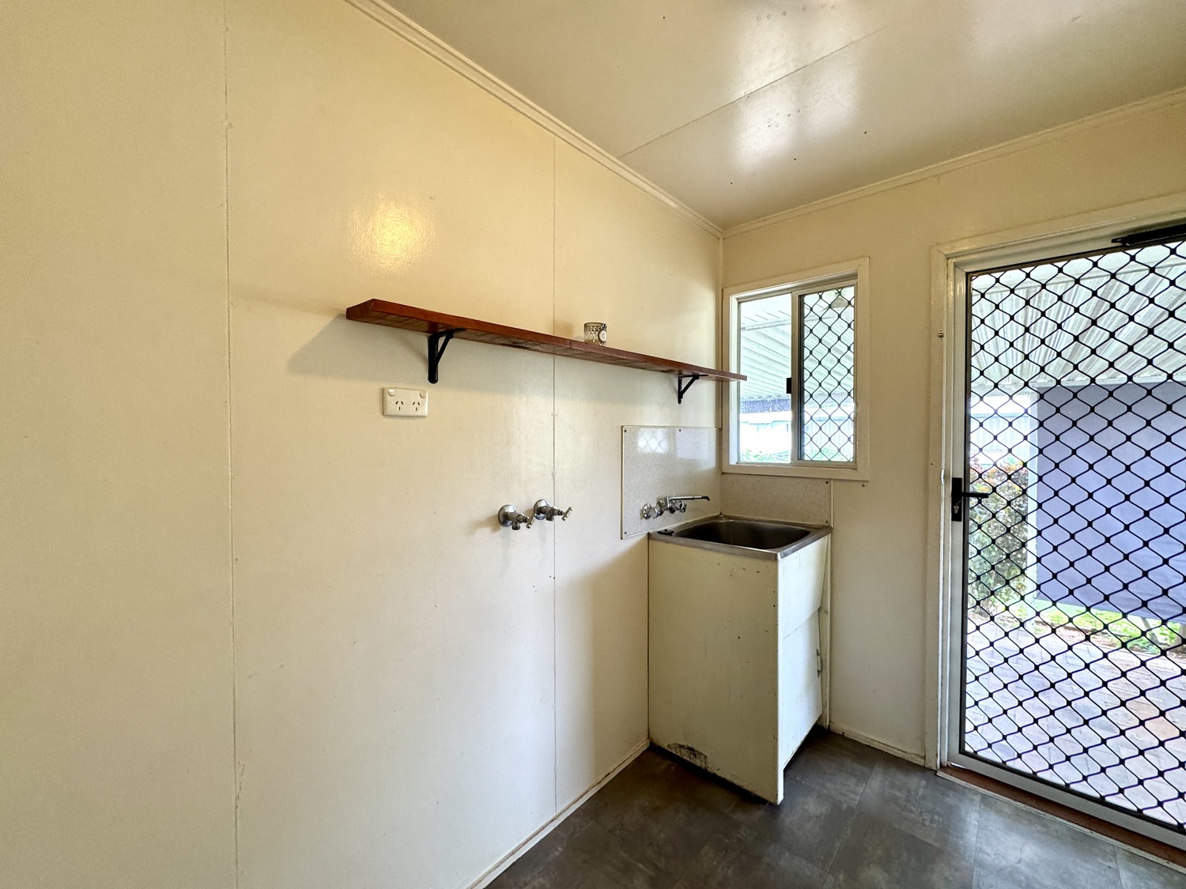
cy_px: 444
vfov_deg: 85.7
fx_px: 480
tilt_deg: -1.6
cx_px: 593
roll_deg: -0.4
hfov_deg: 102.1
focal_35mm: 14
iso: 200
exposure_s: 1/100
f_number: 2.2
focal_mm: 2.22
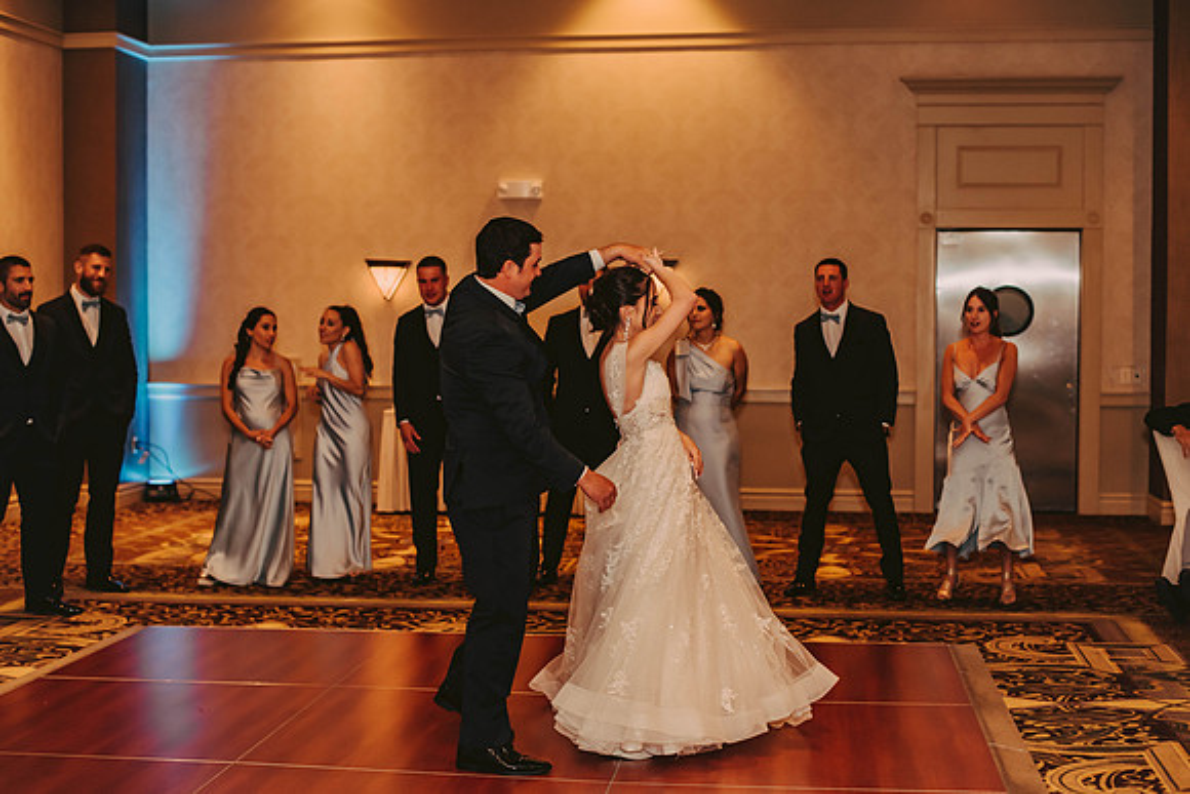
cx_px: 595
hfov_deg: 38.4
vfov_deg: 26.1
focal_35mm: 52
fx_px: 1711
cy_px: 397
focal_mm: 50
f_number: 2.5
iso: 800
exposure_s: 1/125
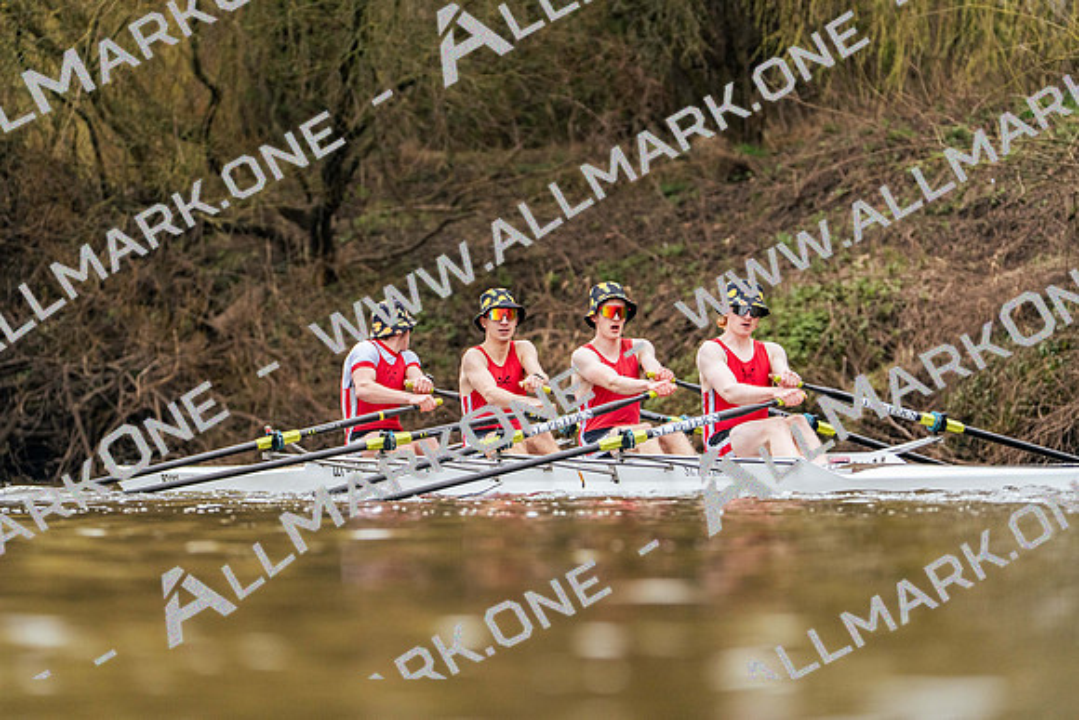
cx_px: 540
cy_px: 360
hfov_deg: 5.2
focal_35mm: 400
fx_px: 11991
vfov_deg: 3.4
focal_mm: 400
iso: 2500
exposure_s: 1/2000
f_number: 6.3
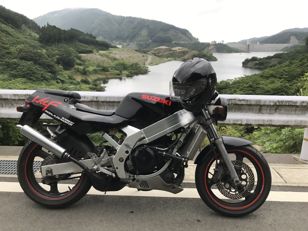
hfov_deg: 63.4
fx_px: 249
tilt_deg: -14.6
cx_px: 154
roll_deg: -0.9
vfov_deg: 49.7
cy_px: 116
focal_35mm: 28
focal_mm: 3.99
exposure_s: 1/331
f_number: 1.8
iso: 20
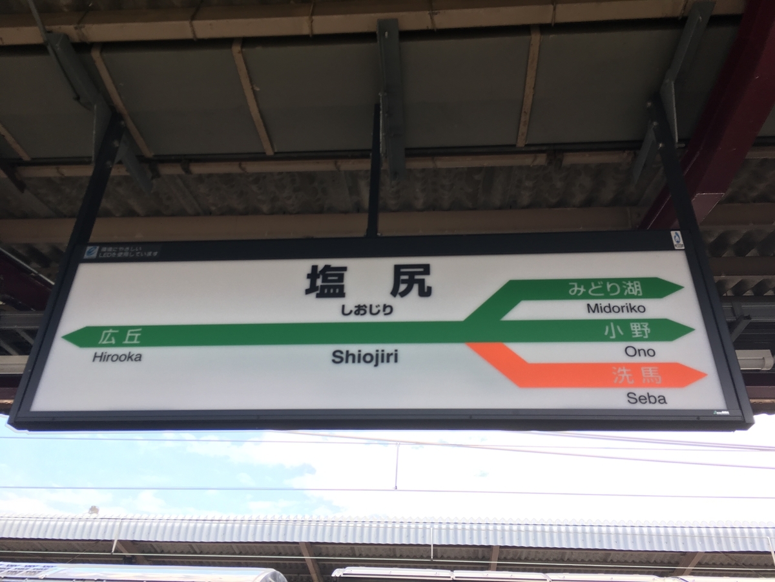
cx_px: 388
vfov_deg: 48.2
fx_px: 649
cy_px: 291
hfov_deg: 61.7
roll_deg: -1.2
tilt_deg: +35.4
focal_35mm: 29
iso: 25
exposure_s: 1/159
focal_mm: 4.15
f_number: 2.2
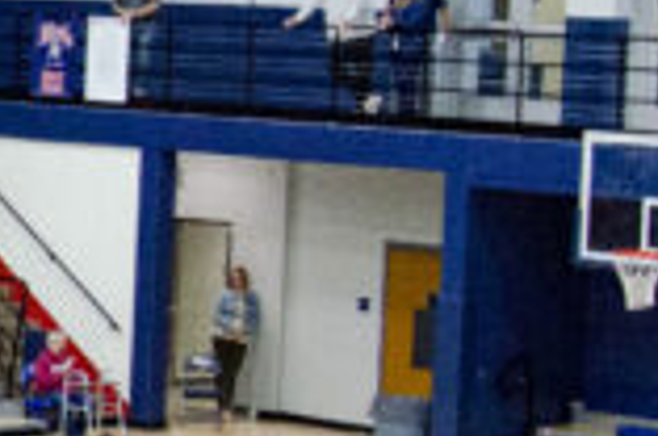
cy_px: 203
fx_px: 3210
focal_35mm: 176
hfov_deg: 10.5
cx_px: -750
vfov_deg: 7.8
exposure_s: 1/500
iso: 1250
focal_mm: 24
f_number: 3.5
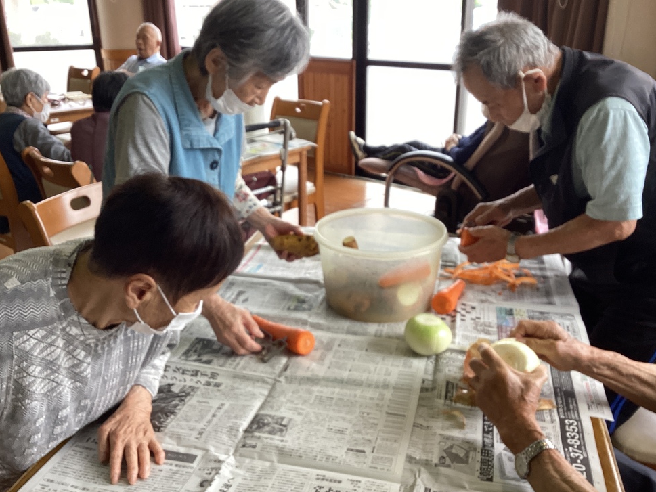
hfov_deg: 56.8
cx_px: 325
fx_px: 606
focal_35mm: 32
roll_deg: -1.0
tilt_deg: -21.8
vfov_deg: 44.2
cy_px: 248
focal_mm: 3.3
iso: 64
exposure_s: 1/100
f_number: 2.4
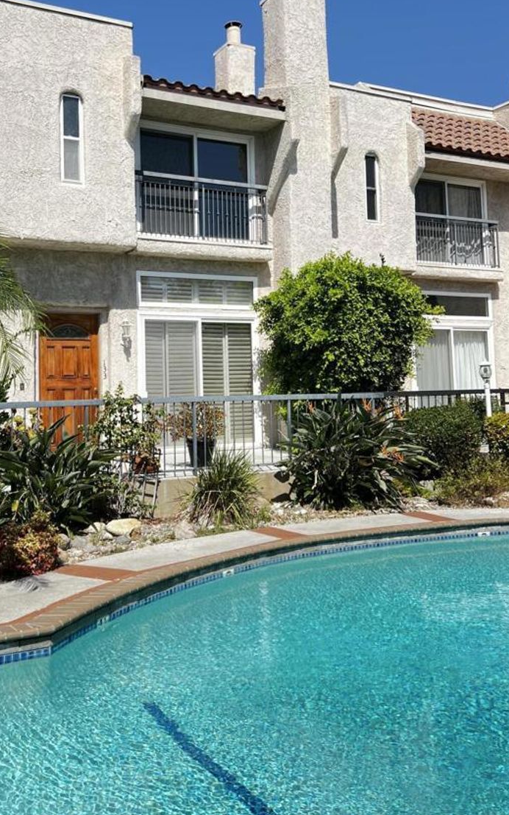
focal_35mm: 34
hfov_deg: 37.0
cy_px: 341
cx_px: 183
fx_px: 755
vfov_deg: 56.4
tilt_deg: +5.3
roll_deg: +1.4
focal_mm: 5.7
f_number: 1.5
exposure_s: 1/1621
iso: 50
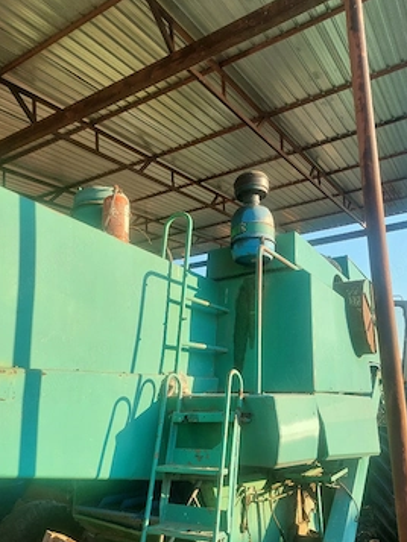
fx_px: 439
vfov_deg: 63.4
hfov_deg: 49.8
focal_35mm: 28
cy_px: 276
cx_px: 210
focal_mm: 5.23
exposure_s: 1/455
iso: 40
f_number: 1.8
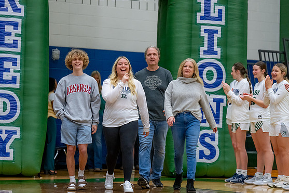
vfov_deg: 9.0
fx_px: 1220
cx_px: 142
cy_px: 97
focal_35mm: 152
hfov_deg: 13.5
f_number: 2.8
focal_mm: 133
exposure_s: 1/400
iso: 2500
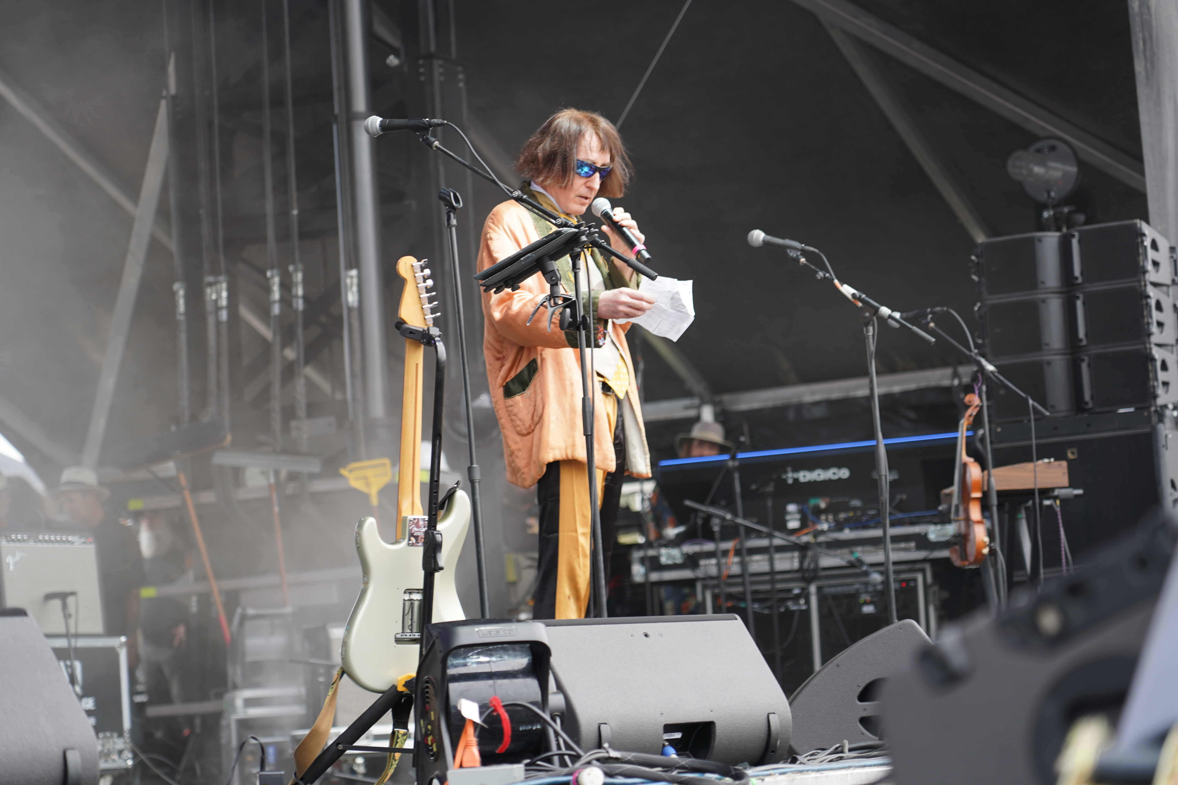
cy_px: 392
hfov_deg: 19.5
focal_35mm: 105
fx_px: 3436
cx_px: 589
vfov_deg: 13.0
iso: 200
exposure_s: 1/125
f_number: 4
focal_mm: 105
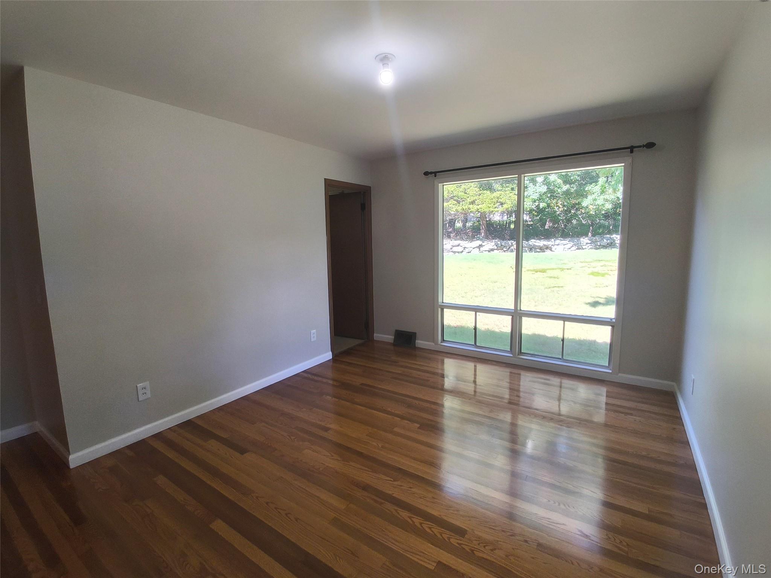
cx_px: 386
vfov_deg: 78.1
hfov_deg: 94.5
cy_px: 289
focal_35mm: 16
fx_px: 356
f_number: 2.2
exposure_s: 1/60
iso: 40
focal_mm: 1.46
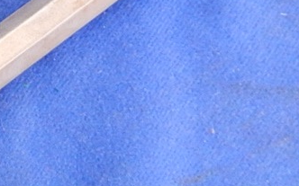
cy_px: 147
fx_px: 733
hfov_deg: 18.9
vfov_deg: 14.4
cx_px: -204
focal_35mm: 90
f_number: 3
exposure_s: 1/8
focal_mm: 4
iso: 400
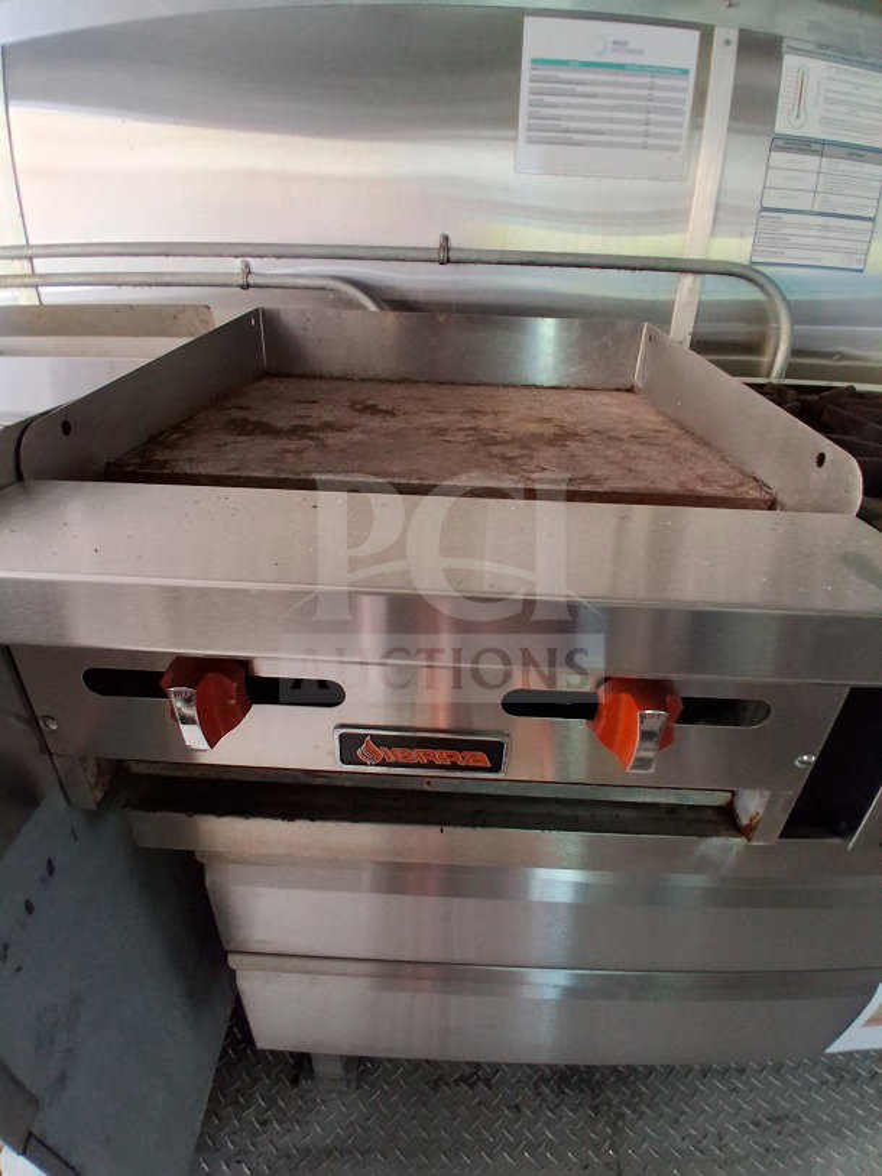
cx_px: 441
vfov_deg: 91.0
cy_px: 588
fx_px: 577
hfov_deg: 74.7
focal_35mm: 17
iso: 400
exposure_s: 1/30
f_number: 2.2
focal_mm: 1.4
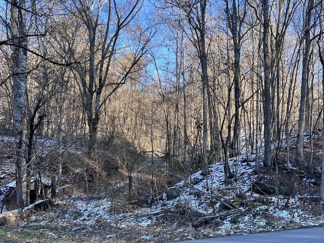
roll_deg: -0.9
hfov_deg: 53.5
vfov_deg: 41.7
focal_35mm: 34
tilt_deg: +6.6
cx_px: 197
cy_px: 139
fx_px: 318
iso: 50
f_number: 1.5
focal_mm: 5.7
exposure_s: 1/418
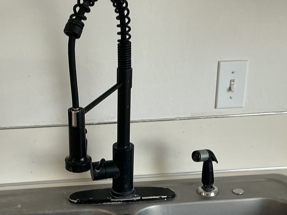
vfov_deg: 22.3
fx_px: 539
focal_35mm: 65
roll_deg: +1.8
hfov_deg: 29.7
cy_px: 173
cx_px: 109
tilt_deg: -22.3
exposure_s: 1/50
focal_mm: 3
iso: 40
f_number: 1.8
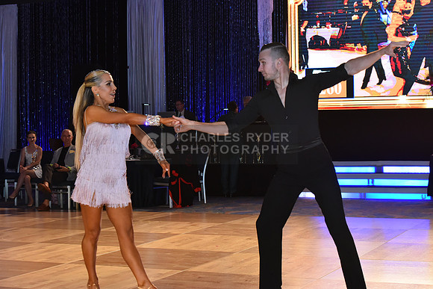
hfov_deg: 28.8
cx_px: 216
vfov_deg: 19.5
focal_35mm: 70
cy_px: 144
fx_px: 842
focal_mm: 70
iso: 2000
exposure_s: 1/250
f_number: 5
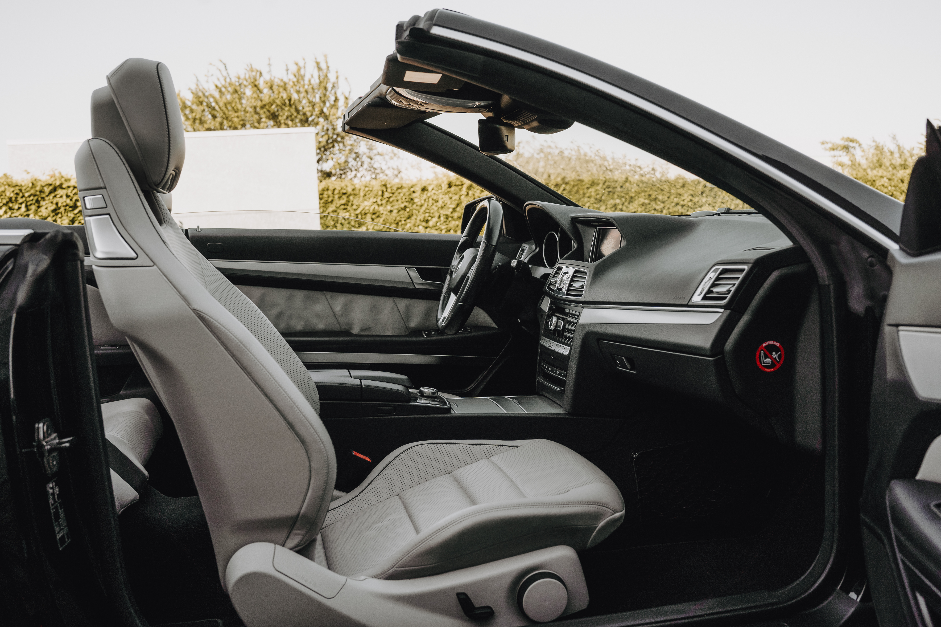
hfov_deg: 54.4
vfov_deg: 37.9
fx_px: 915
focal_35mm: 35
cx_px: 470
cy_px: 314
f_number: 5
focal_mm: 35
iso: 100
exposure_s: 1/400
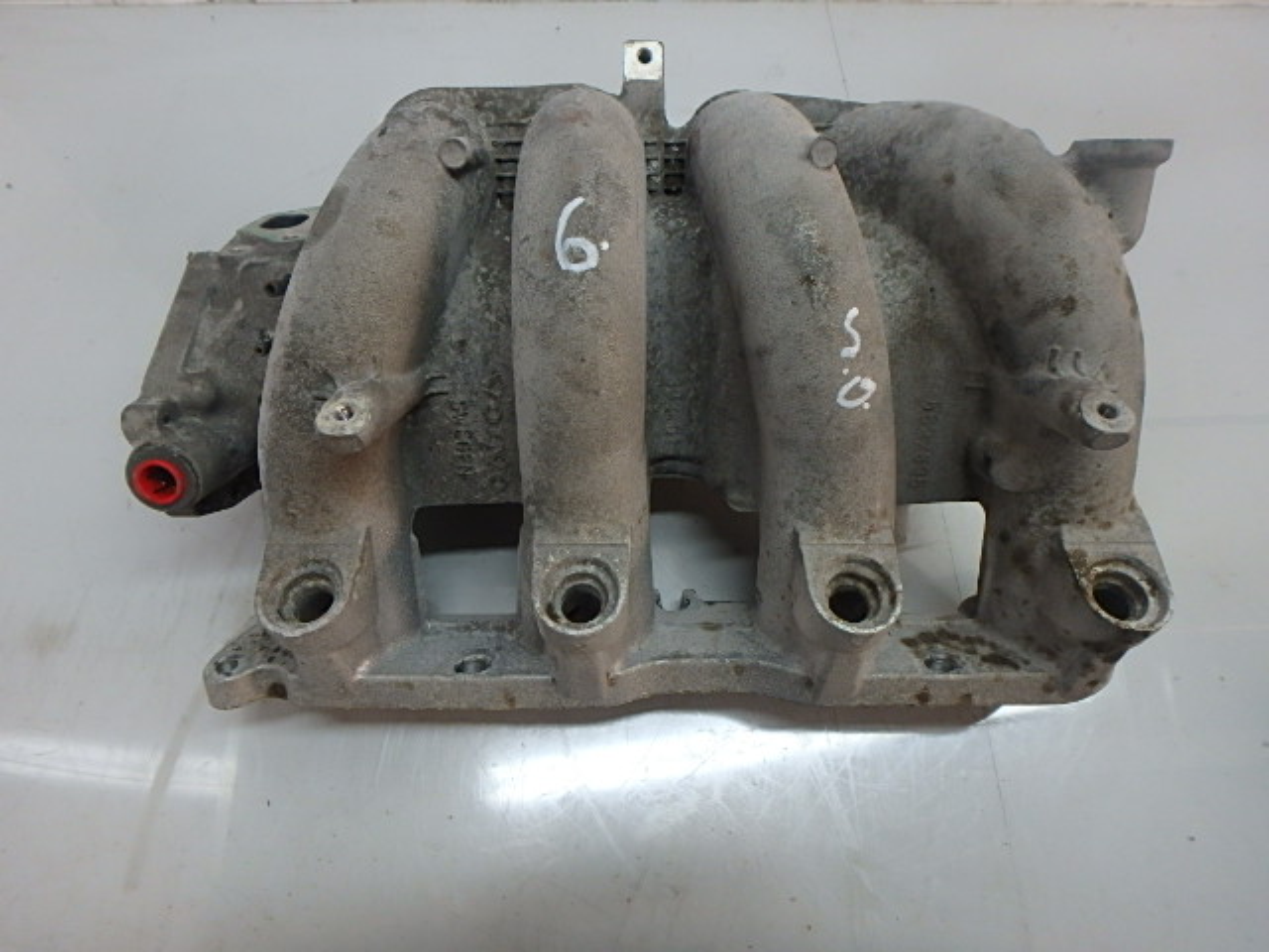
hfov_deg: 79.0
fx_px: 770
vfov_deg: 63.4
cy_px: 476
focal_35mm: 21
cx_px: 634
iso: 200
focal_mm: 3.7
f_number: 3.5
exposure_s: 1/50
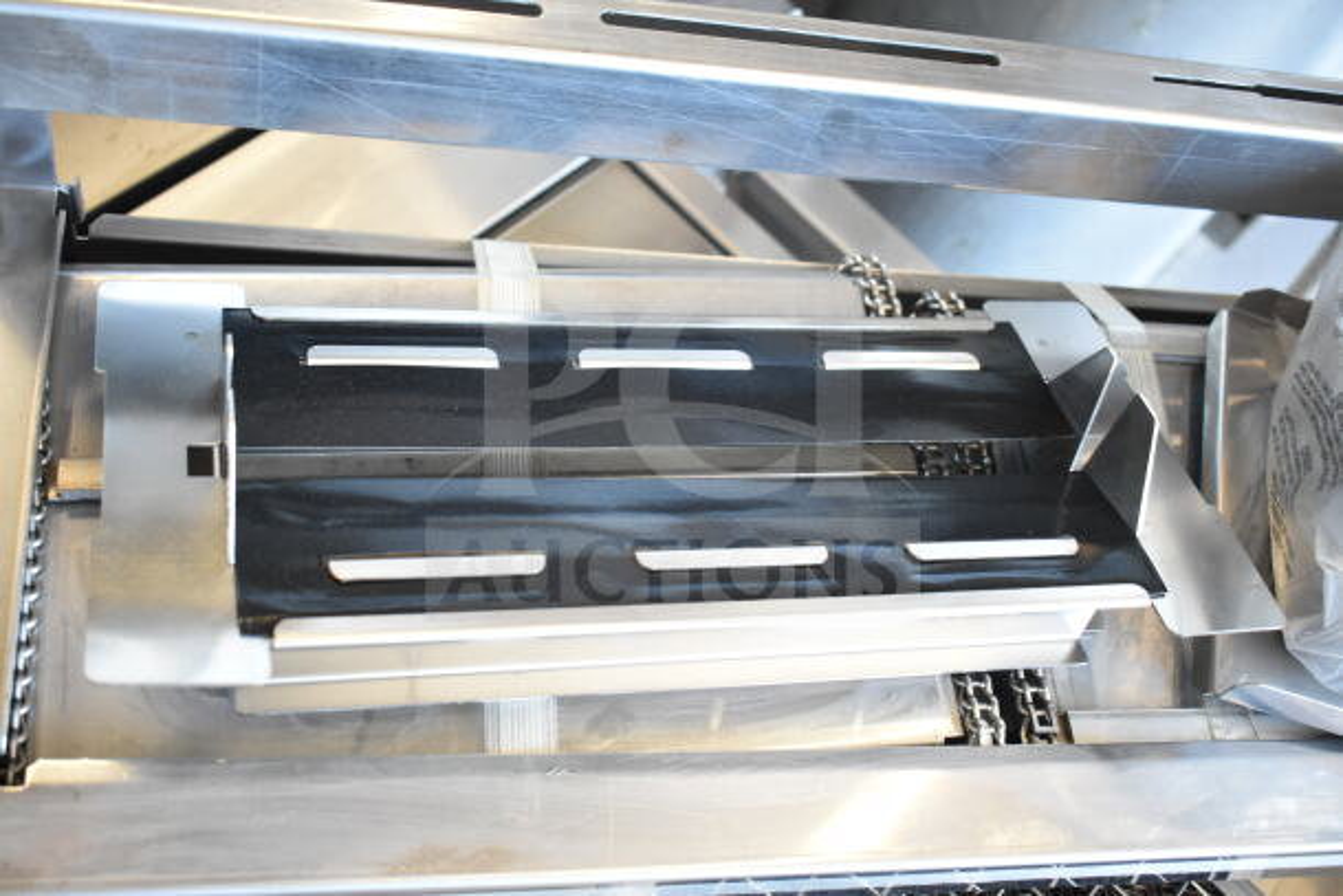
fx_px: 1511
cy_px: 448
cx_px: 672
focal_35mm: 40
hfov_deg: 47.9
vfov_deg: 33.0
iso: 1600
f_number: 4
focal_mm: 27
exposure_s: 1/60
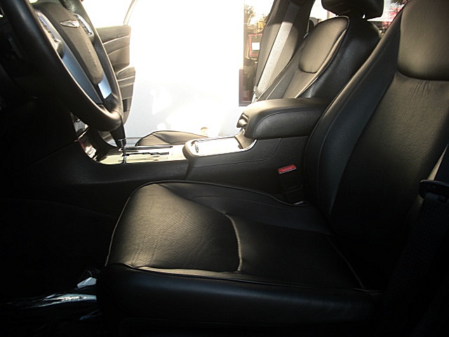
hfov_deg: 51.4
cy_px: 168
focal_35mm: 36
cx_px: 224
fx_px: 467
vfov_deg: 39.7
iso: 50
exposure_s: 1/80
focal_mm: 6.3
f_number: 2.8
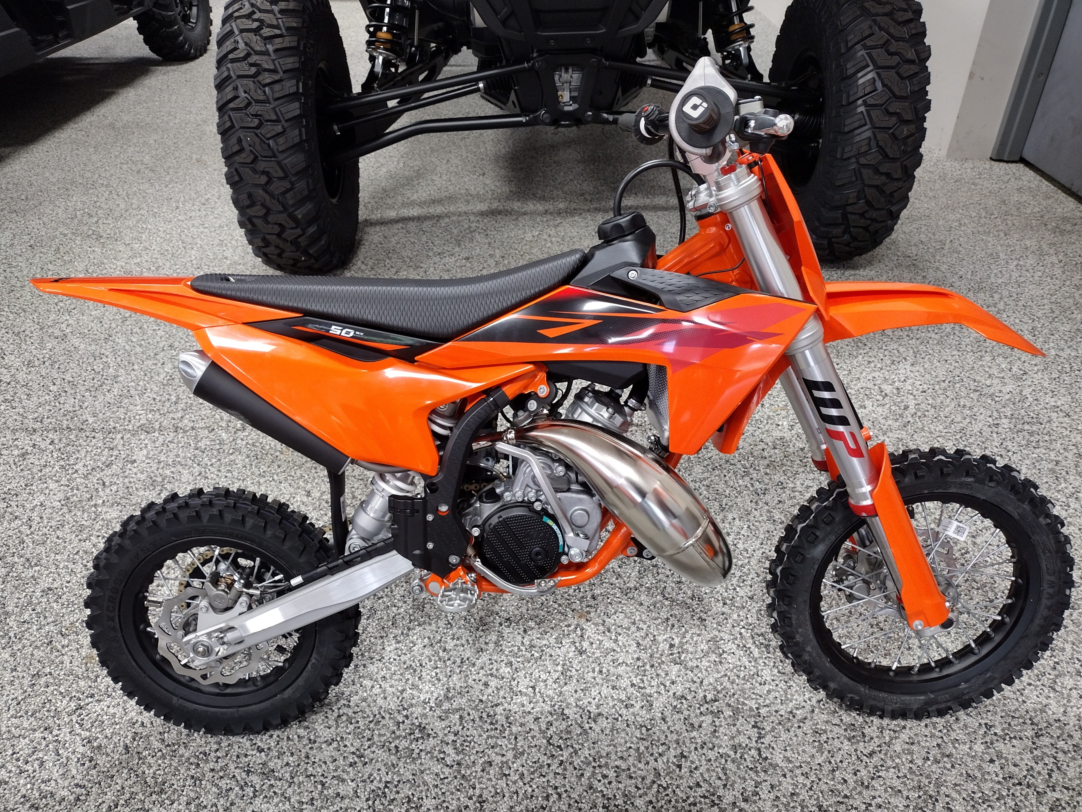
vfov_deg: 49.7
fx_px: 875
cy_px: 418
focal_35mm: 28
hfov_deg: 63.4
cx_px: 529
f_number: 1.7
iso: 378
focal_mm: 4.71
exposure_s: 1/40
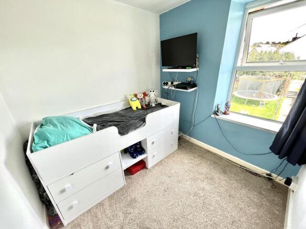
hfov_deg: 106.2
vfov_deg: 89.9
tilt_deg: -22.3
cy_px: 114
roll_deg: +2.8
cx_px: 153
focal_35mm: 13
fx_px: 115
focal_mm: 1.57
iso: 50
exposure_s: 1/99
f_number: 1.8
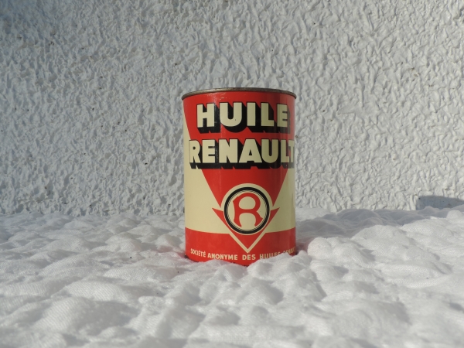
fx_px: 442
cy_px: 174
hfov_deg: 55.4
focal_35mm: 33
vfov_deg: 42.9
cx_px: 232
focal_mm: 5.8
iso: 80
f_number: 3.2
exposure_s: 1/1250
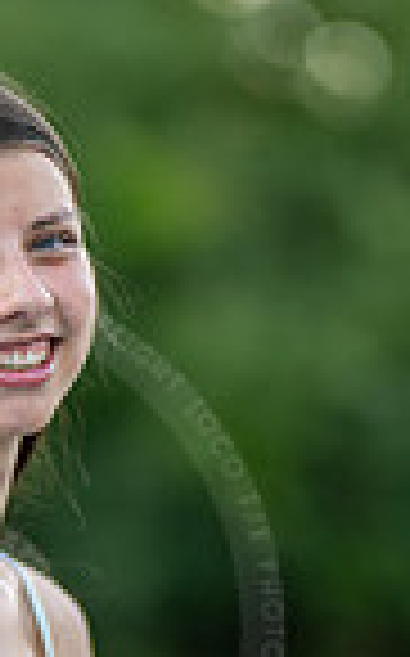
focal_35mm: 267
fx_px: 4783
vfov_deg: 7.8
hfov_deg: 4.9
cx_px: -27
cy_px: 788
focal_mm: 85
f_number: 1.2
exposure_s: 1/800
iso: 160
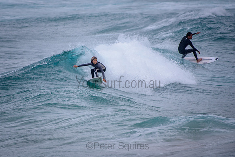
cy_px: 73
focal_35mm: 613
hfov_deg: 3.4
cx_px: 91
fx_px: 4003
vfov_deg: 2.2
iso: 220
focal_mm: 500
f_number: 5.6
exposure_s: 1/2000
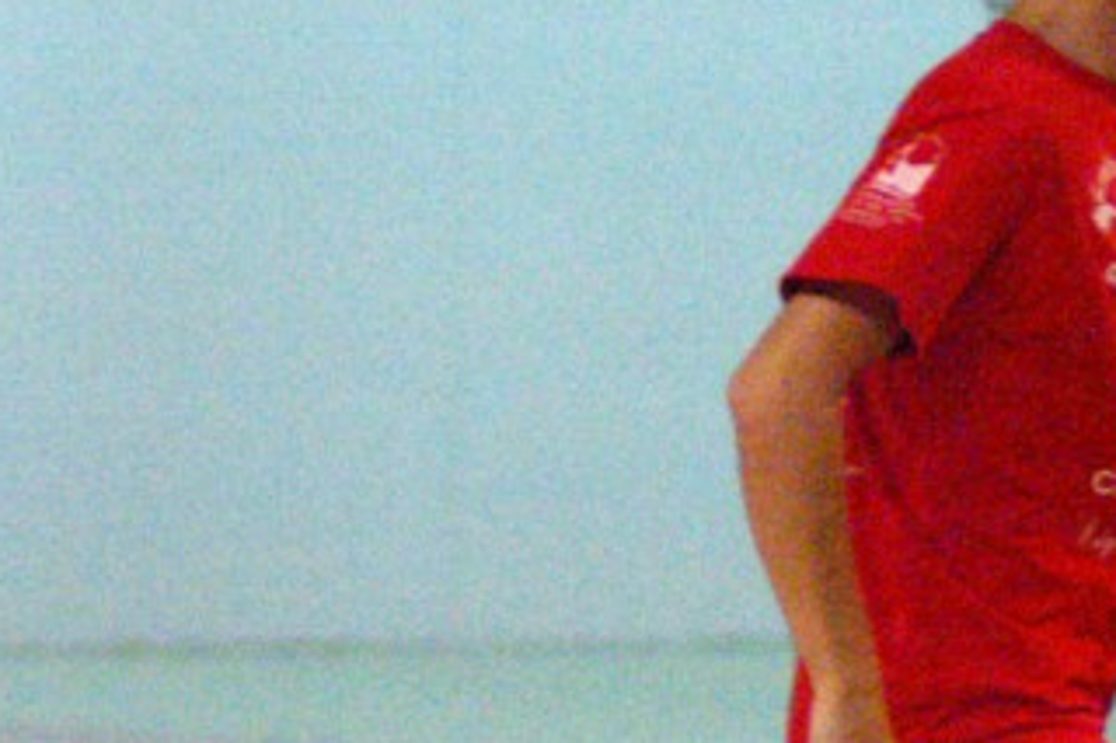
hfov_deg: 2.5
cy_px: 556
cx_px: 1998
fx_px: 25065
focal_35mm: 809
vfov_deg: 1.7
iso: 3200
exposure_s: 1/350
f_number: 2.8
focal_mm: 135
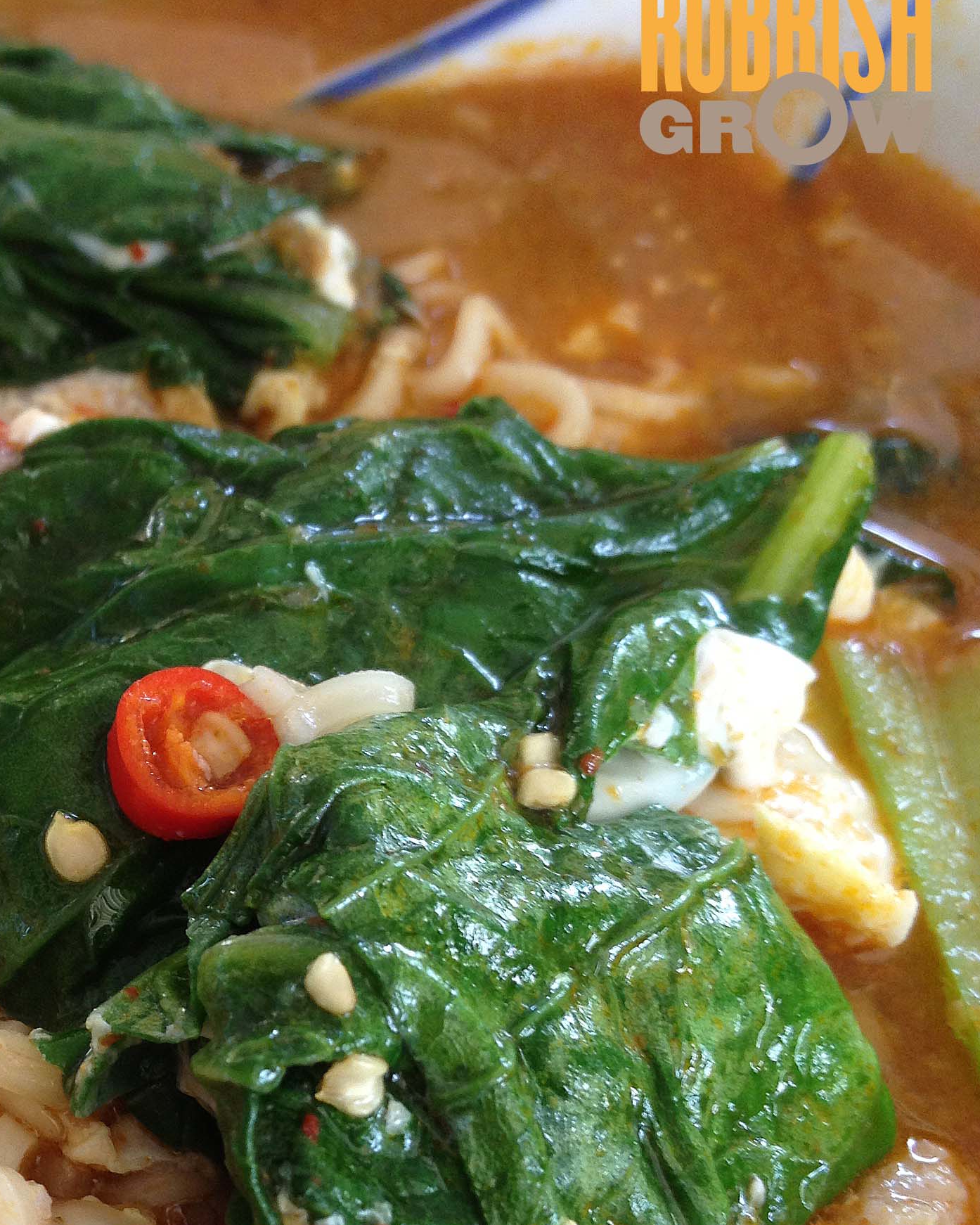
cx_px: 124
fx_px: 2320
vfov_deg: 29.4
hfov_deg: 23.3
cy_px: 819
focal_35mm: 64
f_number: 2.4
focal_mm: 4.28
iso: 64
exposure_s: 1/20
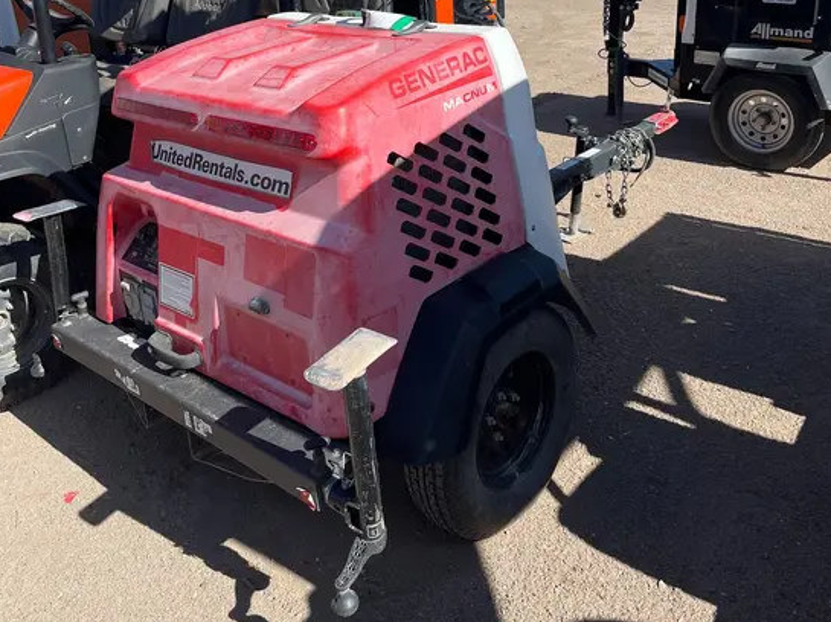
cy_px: 117
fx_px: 840
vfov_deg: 39.0
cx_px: 415
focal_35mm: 35
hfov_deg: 52.7
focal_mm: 5.1
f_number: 1.6
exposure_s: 1/2358
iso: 50
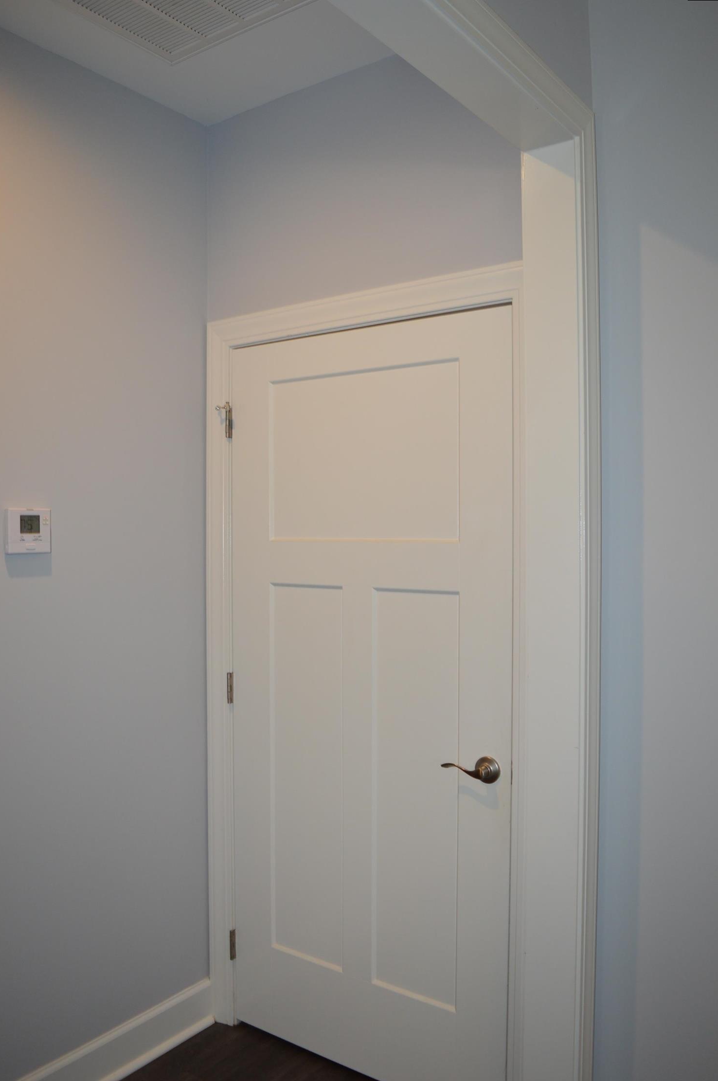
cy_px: 536
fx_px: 840
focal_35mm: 28
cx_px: 362
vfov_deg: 65.5
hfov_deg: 46.3
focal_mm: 18
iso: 400
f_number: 4
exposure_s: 1/60
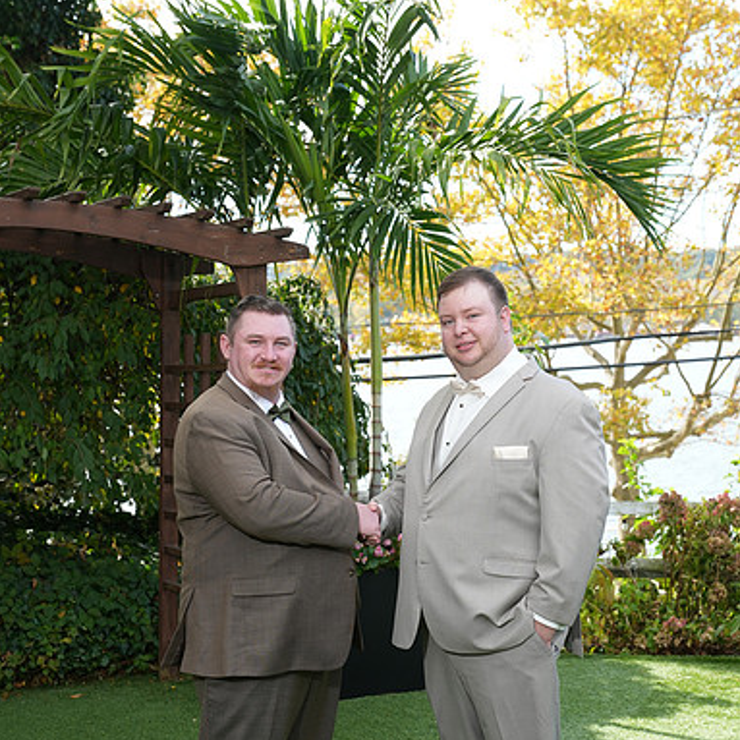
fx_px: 1403
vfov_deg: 29.3
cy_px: 504
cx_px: 368
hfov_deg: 29.6
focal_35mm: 58
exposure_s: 1/200
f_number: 4.5
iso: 200
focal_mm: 45
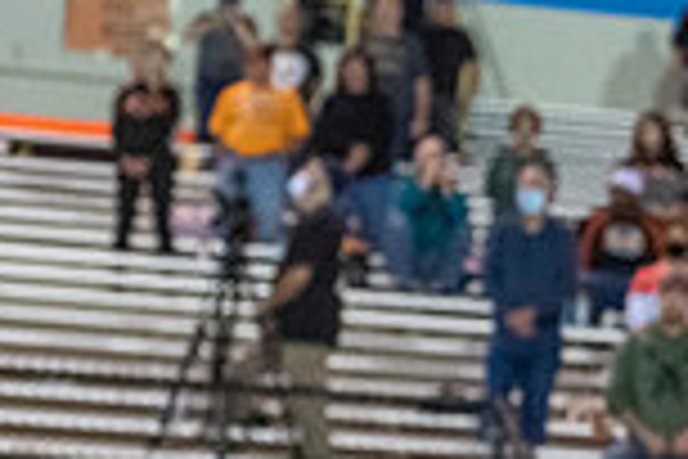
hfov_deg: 10.3
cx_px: 1237
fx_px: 3612
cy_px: 443
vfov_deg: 7.2
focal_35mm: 189
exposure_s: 1/500
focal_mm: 50
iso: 6400
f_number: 4.5
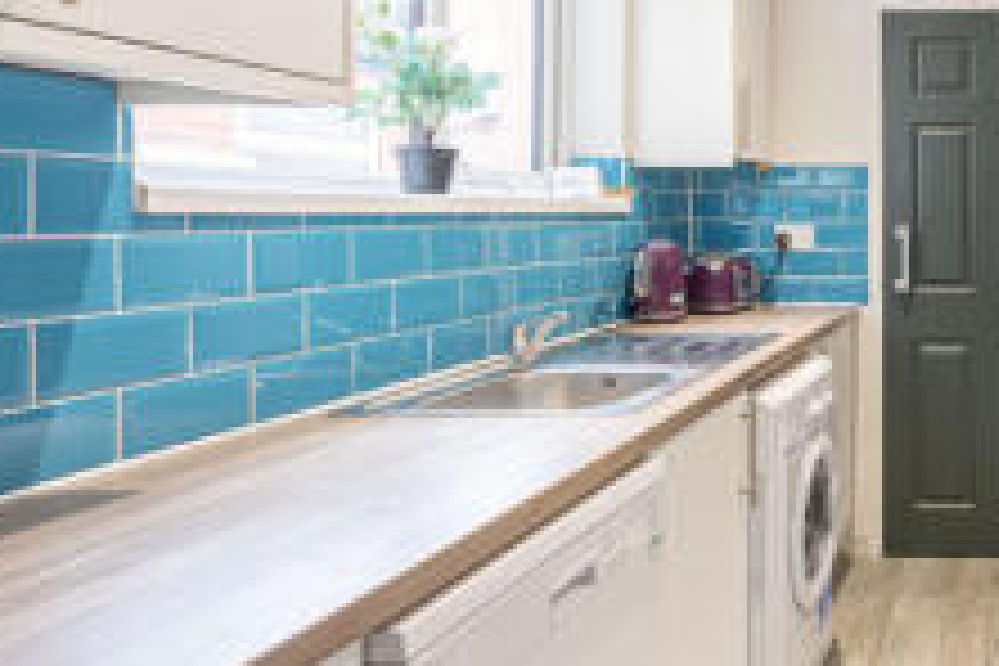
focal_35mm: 30
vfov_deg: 43.1
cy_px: 236
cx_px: 1004
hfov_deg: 50.0
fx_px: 832
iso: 100
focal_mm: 14
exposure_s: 1/6
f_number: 5
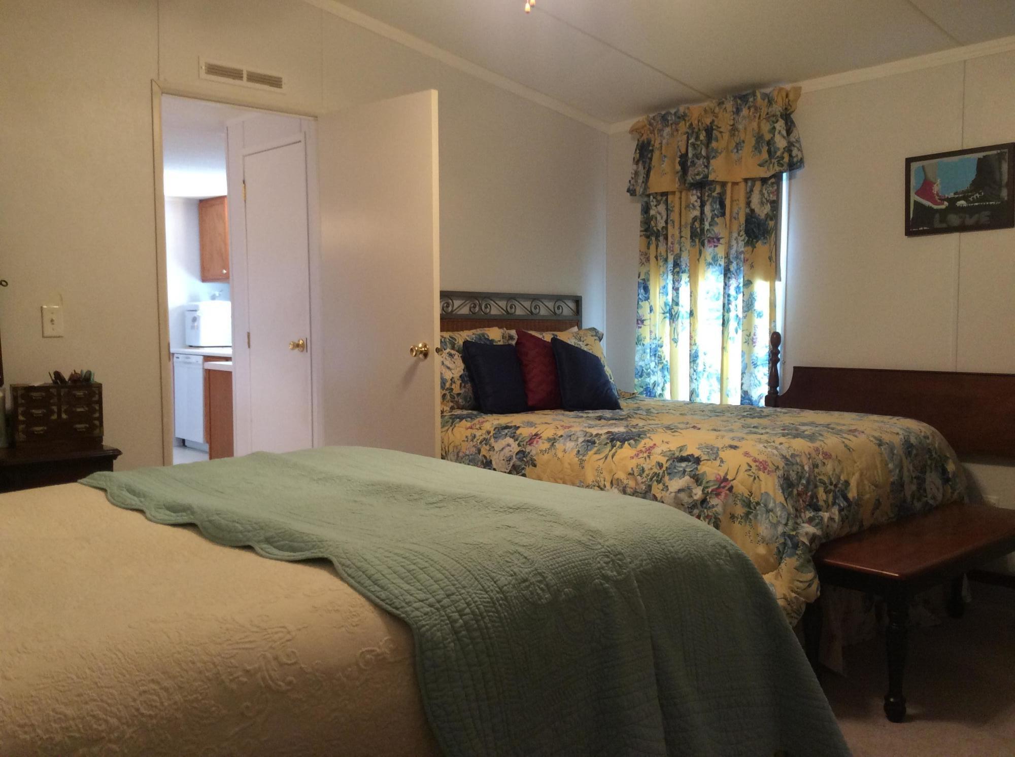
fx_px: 937
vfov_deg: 44.0
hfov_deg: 56.9
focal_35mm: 32
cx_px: 508
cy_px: 378
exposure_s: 1/24
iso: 100
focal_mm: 3.3
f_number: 2.4
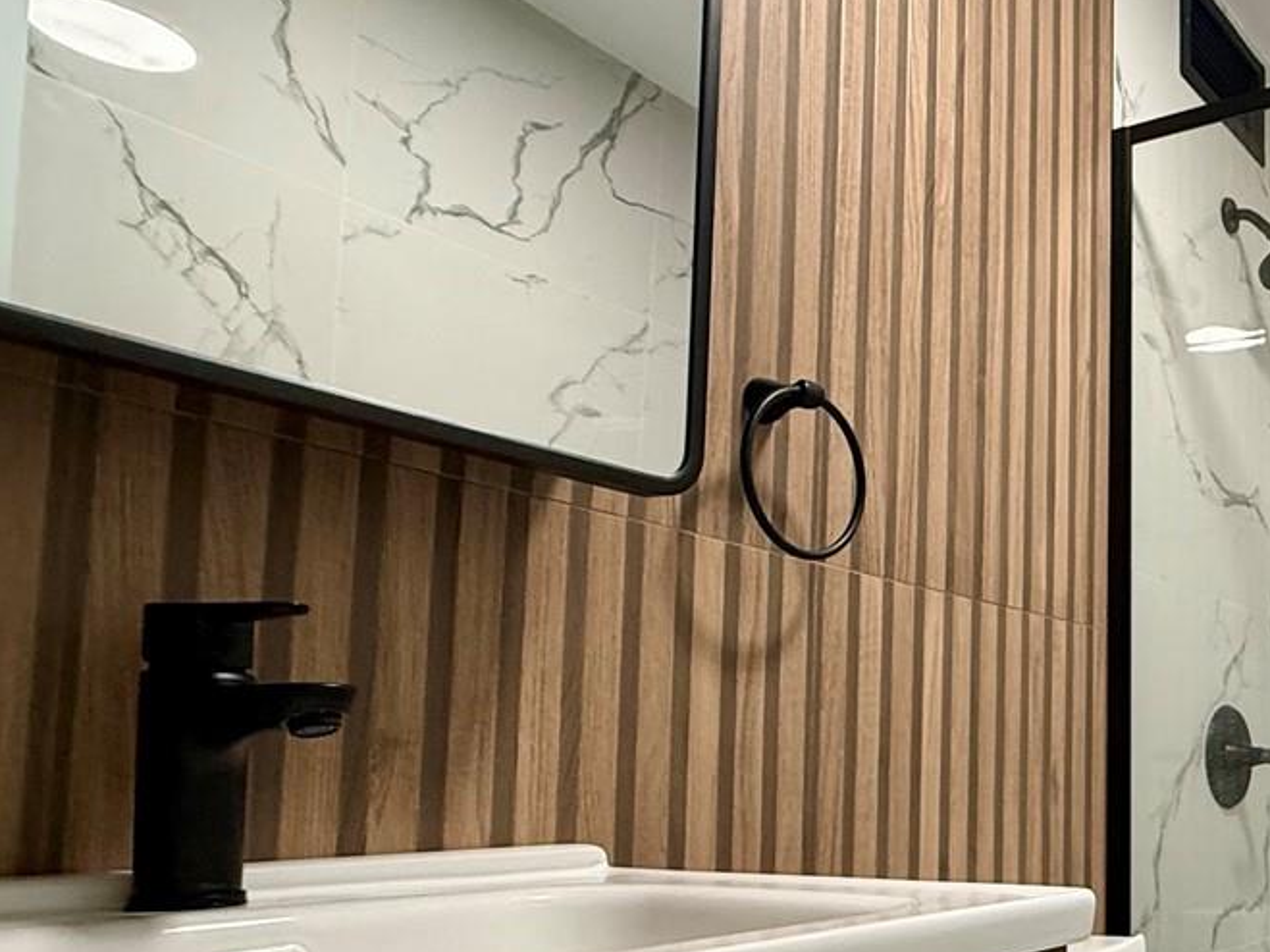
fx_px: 1247
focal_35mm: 34
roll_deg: -0.4
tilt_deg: +5.8
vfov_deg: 40.9
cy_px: 682
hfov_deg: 47.1
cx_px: 1199
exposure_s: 1/60
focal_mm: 2.22
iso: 200
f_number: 2.2
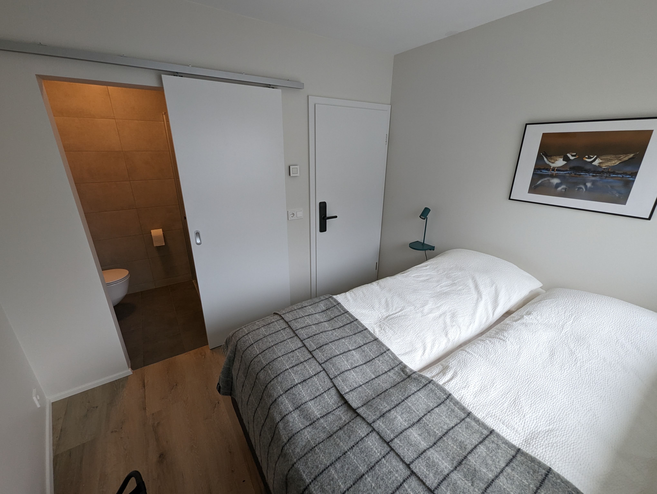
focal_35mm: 13
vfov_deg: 90.1
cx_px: 328
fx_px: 247
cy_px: 247
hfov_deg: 106.1
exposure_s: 1/30.6
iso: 47
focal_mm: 1.95
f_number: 2.2
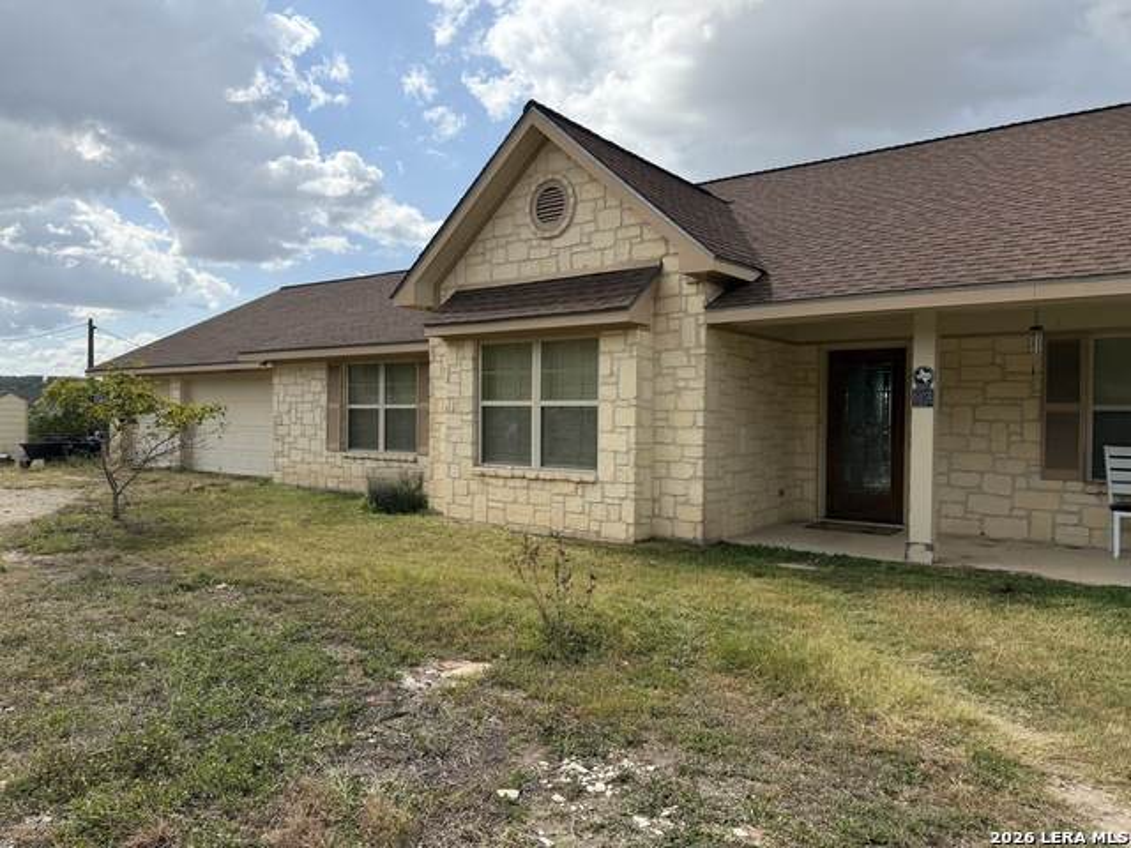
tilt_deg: -1.6
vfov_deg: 56.8
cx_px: 566
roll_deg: -0.6
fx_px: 784
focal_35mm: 24
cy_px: 424
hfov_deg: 71.6
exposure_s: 1/3953
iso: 100
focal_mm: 6.76
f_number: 1.78
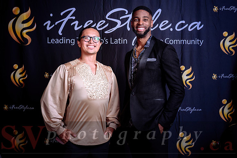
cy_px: 66
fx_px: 319
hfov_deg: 40.8
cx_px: 118
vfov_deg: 27.8
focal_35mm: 48
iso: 125
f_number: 3.2
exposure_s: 1/100
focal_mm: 41
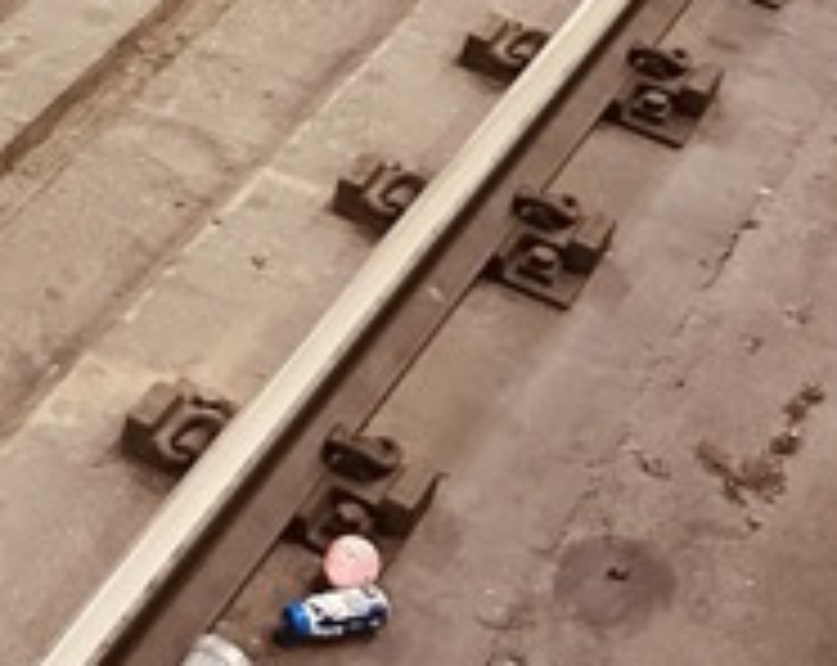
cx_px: -342
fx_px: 2497
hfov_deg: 17.5
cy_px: -72
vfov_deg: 14.8
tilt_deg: -31.7
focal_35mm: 101
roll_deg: -4.5
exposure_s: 1/40
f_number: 1.78
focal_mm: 6.86
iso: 800
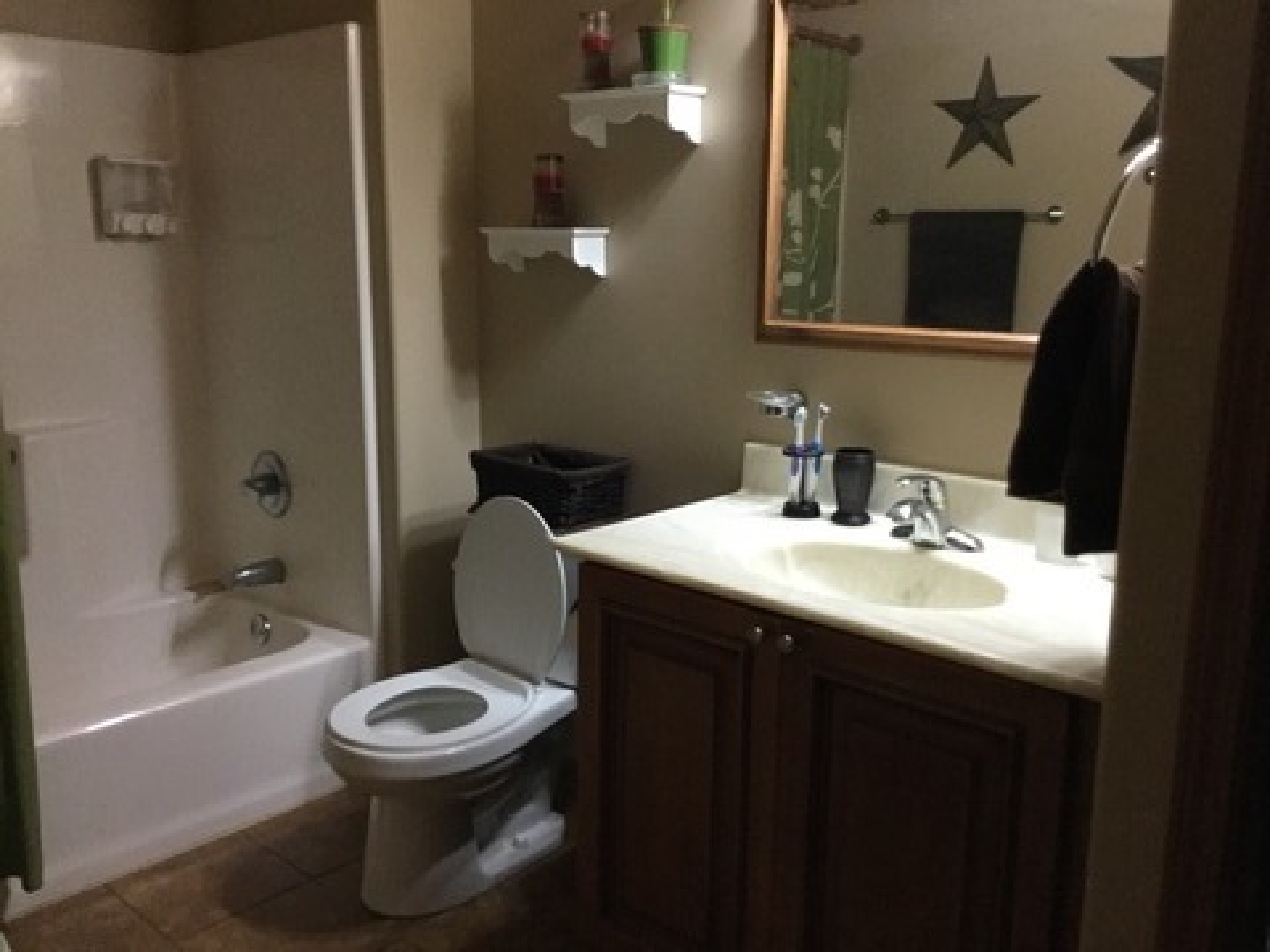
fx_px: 1137
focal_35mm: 31
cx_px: 635
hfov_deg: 58.4
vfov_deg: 45.4
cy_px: 476
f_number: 2.4
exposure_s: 1/20
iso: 200
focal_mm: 3.3
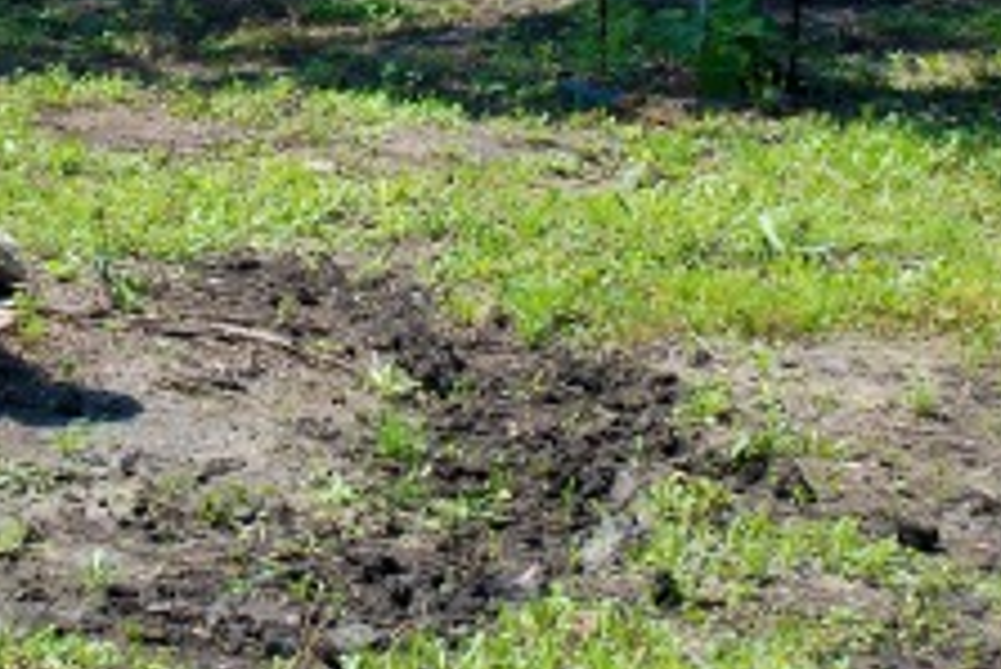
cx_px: 130
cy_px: 0
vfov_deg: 9.9
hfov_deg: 14.7
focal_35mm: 138
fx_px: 3840
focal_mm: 32
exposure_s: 1/160
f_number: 6.3
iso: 100
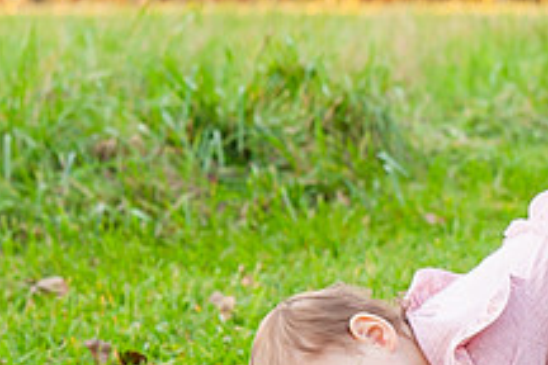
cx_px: 424
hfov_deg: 8.9
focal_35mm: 230
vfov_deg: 5.9
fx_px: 3501
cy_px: 463
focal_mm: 52
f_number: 4.5
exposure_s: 1/200
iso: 640
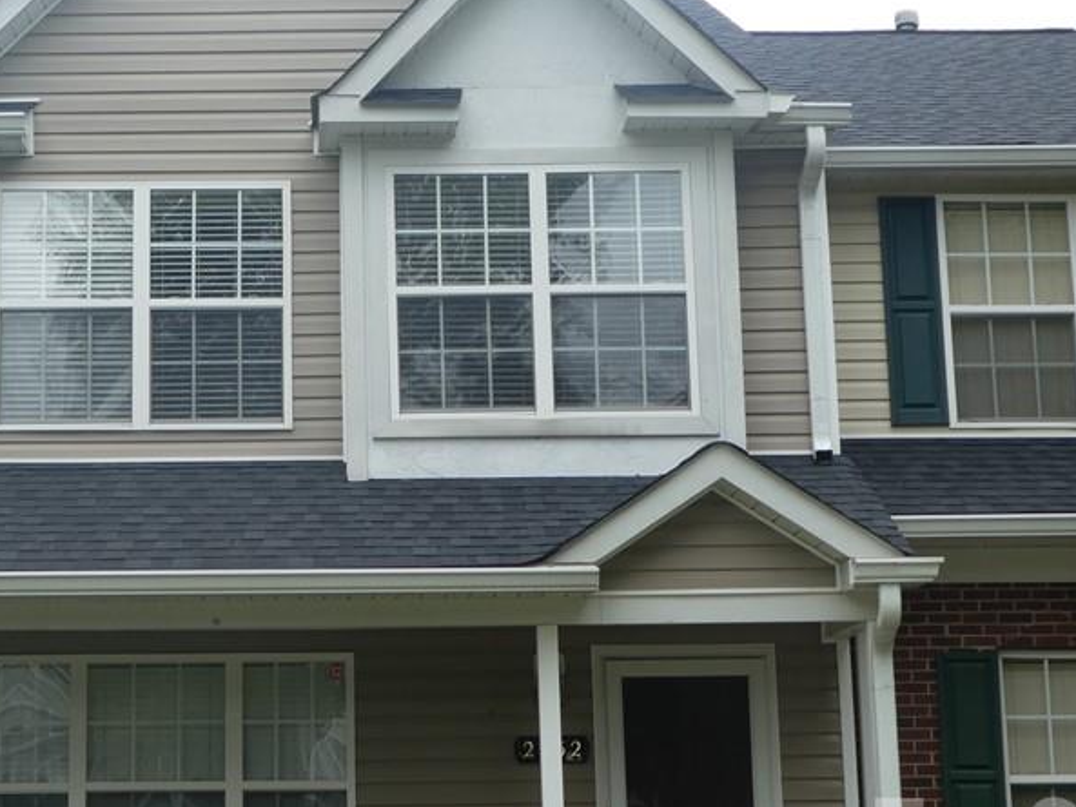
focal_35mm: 76
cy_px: 365
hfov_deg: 25.4
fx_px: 2363
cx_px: 310
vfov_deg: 19.4
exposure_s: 1/125
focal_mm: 7.8
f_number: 3.9
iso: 80
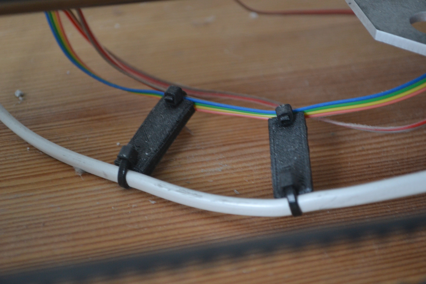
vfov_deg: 16.6
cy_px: 142
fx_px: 976
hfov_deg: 24.6
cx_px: 213
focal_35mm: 82
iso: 1100
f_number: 5.6
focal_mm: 55
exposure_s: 1/15
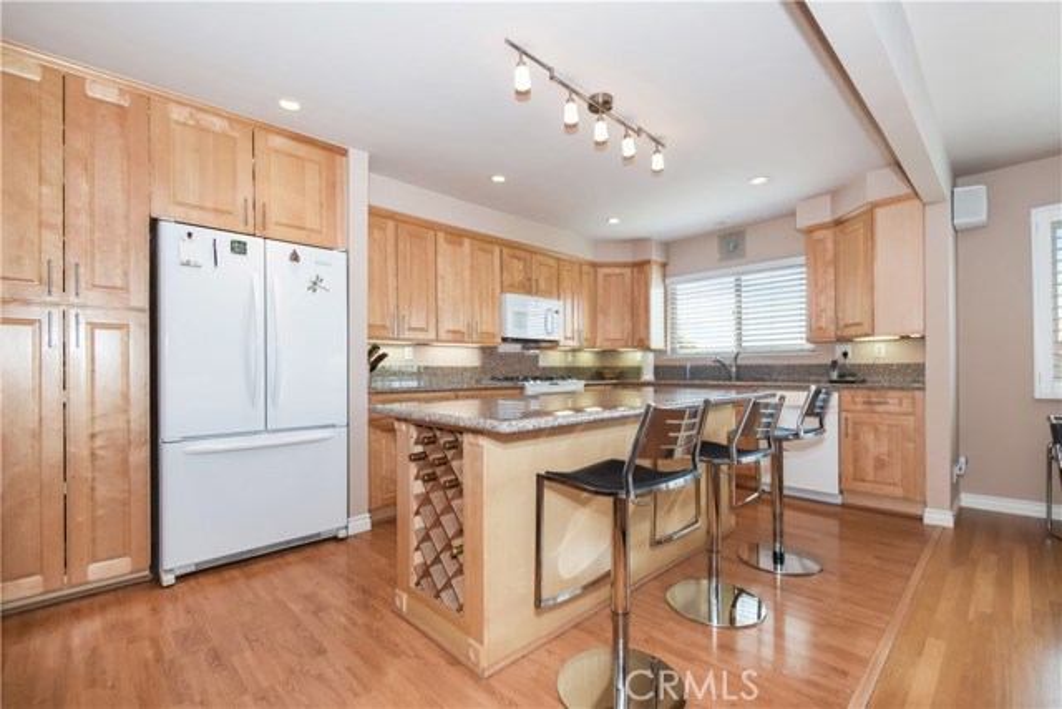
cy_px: 354
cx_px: 531
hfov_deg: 100.4
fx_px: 443
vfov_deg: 77.4
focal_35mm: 15
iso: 320
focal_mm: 10
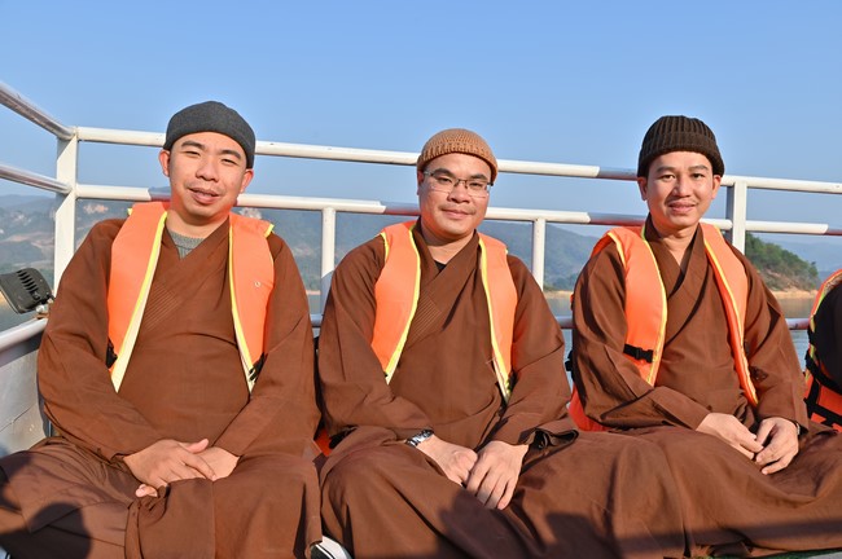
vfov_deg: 42.2
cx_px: 421
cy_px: 280
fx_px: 724
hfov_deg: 60.3
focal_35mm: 31
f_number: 9
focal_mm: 31
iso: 160
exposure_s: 1/320
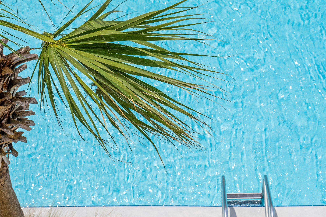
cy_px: 108
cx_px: 163
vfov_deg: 19.5
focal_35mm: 70
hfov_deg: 28.8
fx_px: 634
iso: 500
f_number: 4.5
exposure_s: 1/5000
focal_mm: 47
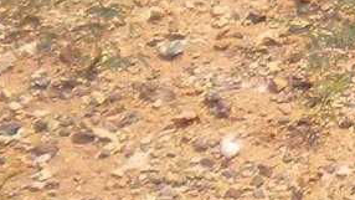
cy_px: -499
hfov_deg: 6.0
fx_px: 3013
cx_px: 1262
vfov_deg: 3.7
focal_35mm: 320
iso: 80
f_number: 4.9
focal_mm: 7.4
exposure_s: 1/391
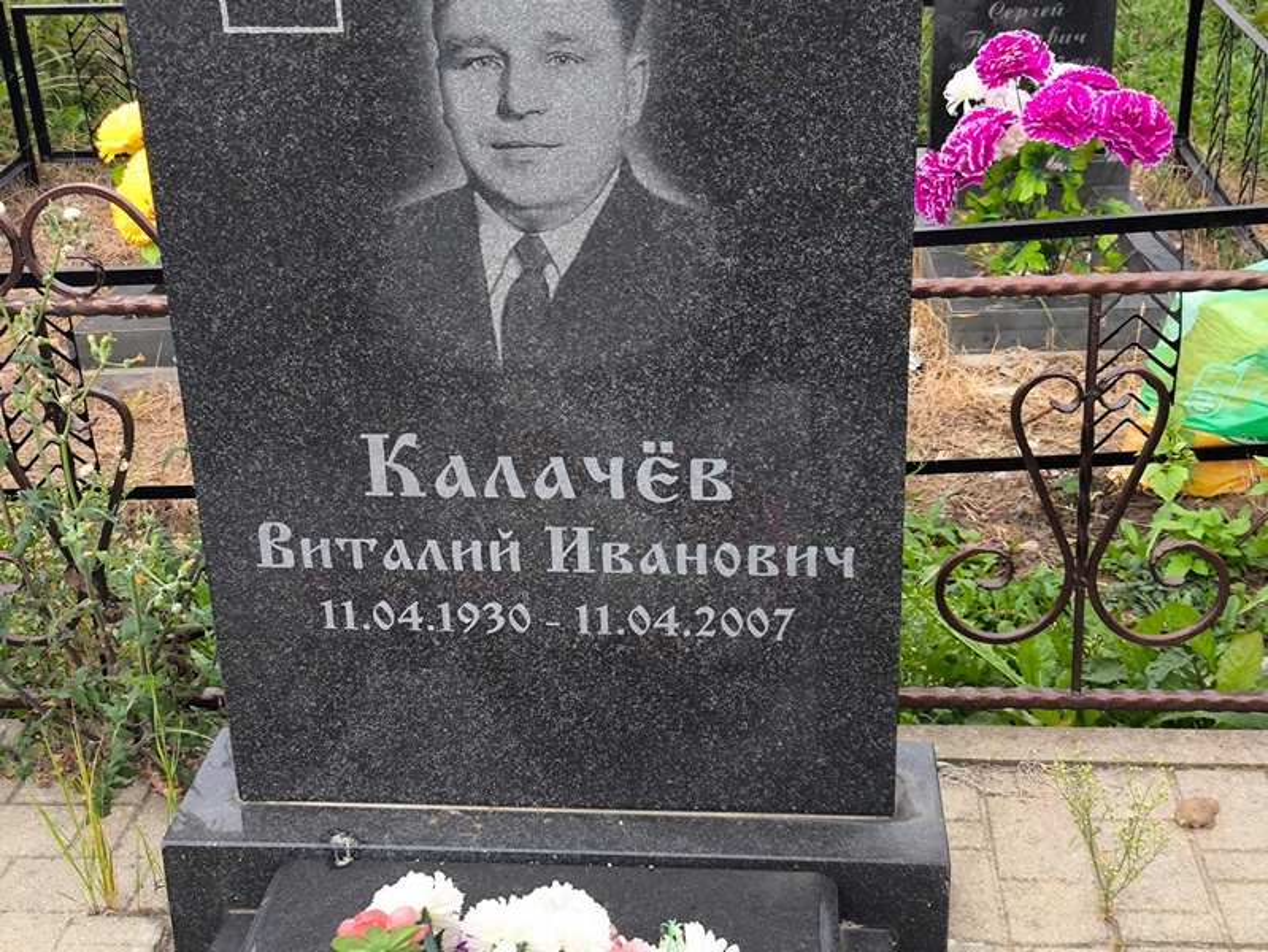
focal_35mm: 50
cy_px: 476
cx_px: 634
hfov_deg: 38.2
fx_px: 1832
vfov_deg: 29.1
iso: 80
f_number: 1.7
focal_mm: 4.71
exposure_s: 1/120
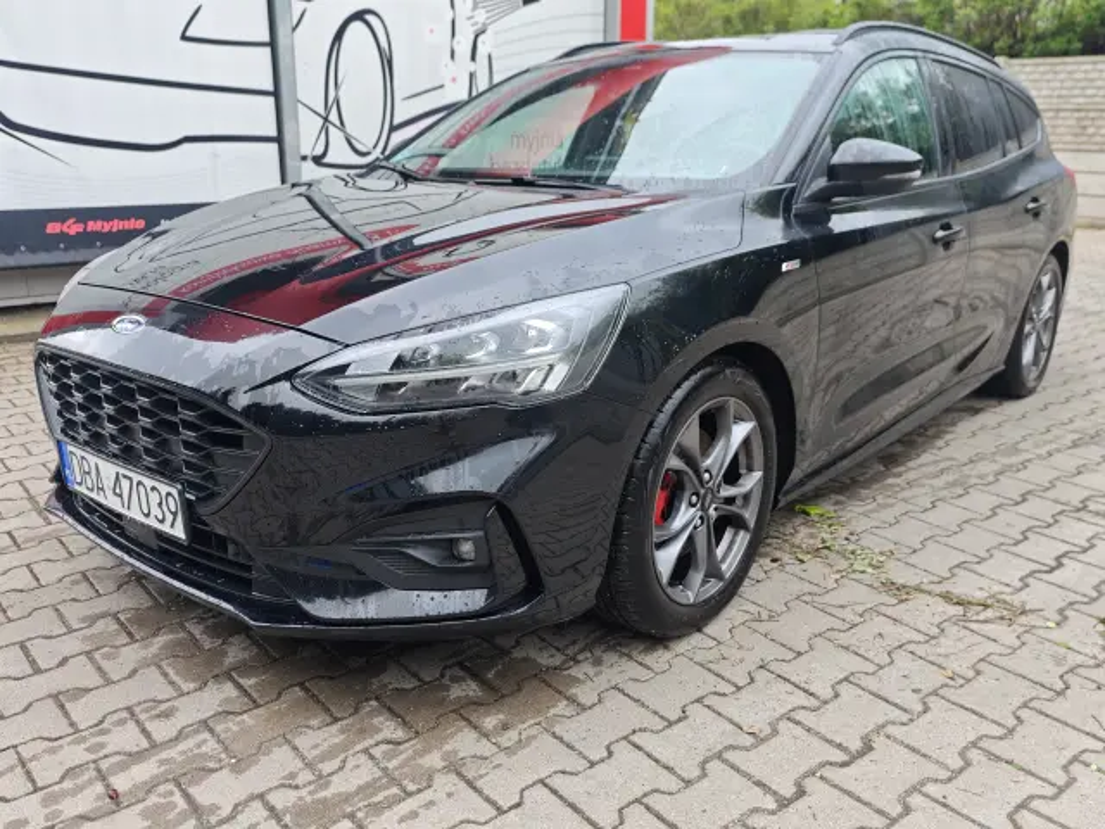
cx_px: 552
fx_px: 894
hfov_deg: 63.4
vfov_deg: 49.7
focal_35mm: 28
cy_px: 414
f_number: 2
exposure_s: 1/132
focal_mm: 8.72
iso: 50
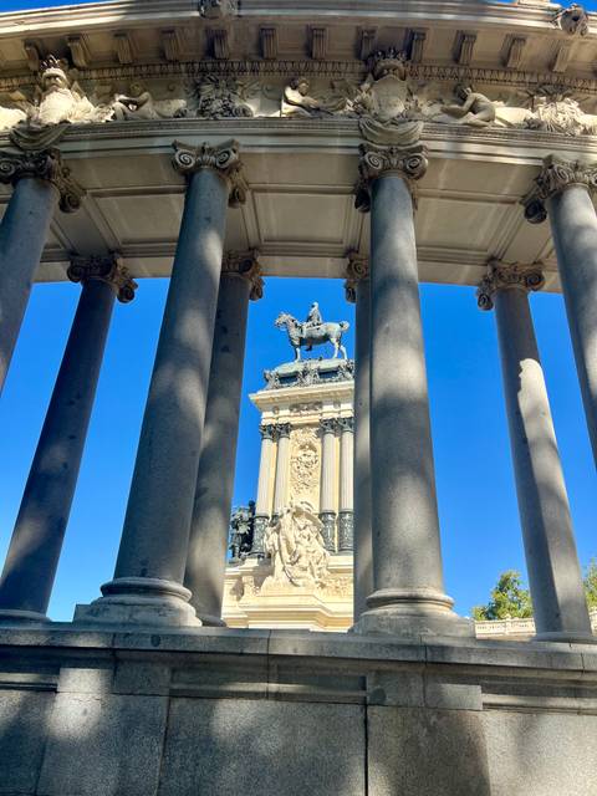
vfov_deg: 67.3
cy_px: 398
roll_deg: -3.6
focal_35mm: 26
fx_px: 598
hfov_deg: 53.1
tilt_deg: +29.1
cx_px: 298
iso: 50
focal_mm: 5.7
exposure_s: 1/2252
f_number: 1.5
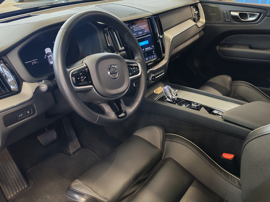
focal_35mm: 33
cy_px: 101
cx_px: 135
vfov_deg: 42.9
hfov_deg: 55.4
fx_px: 257
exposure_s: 1/50
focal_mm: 6.12
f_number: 1.9
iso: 1000
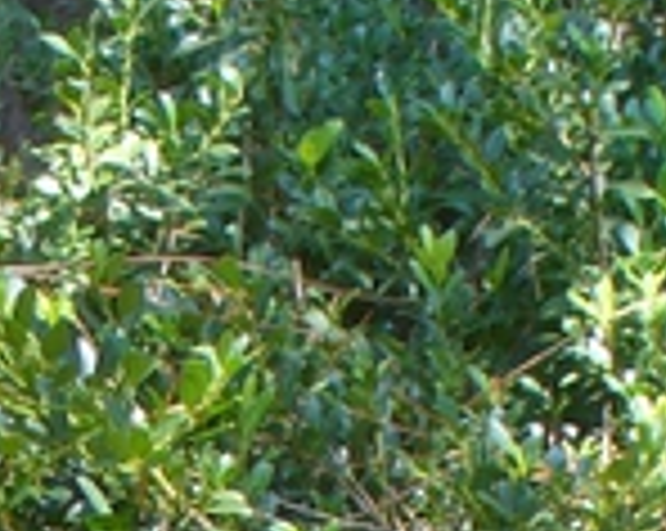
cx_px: 32
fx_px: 4921
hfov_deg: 7.7
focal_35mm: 250
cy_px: 1170
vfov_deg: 6.0
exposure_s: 1/80
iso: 80
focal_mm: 6.1
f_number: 2.8
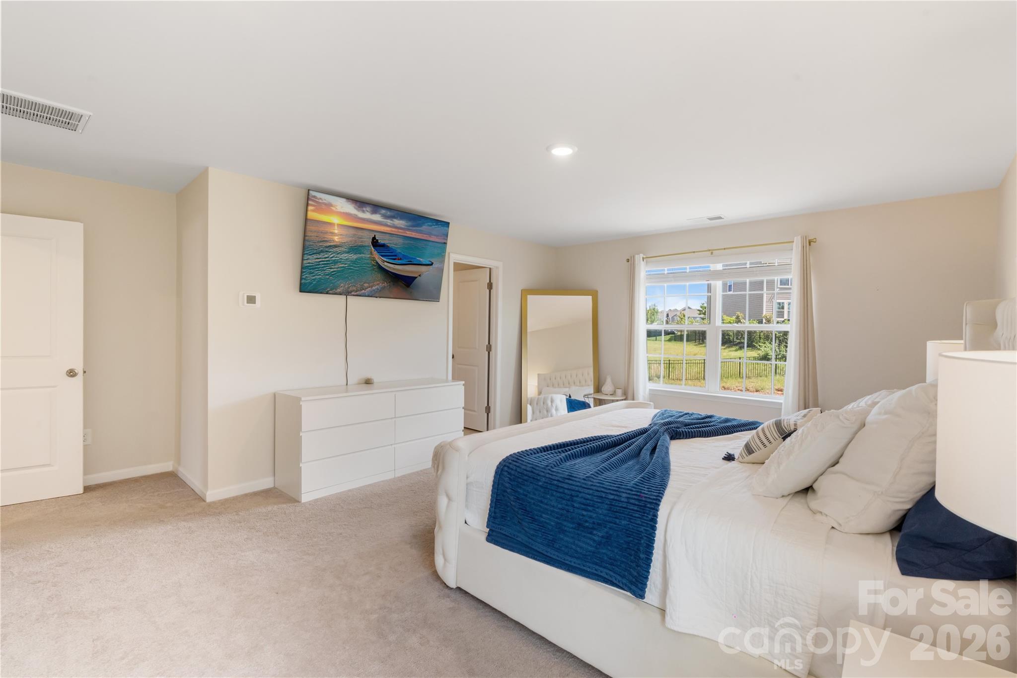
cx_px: 508
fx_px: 452
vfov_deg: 73.7
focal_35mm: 16
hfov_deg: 96.7
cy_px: 339
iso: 3200
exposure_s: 1/15
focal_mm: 16
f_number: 11
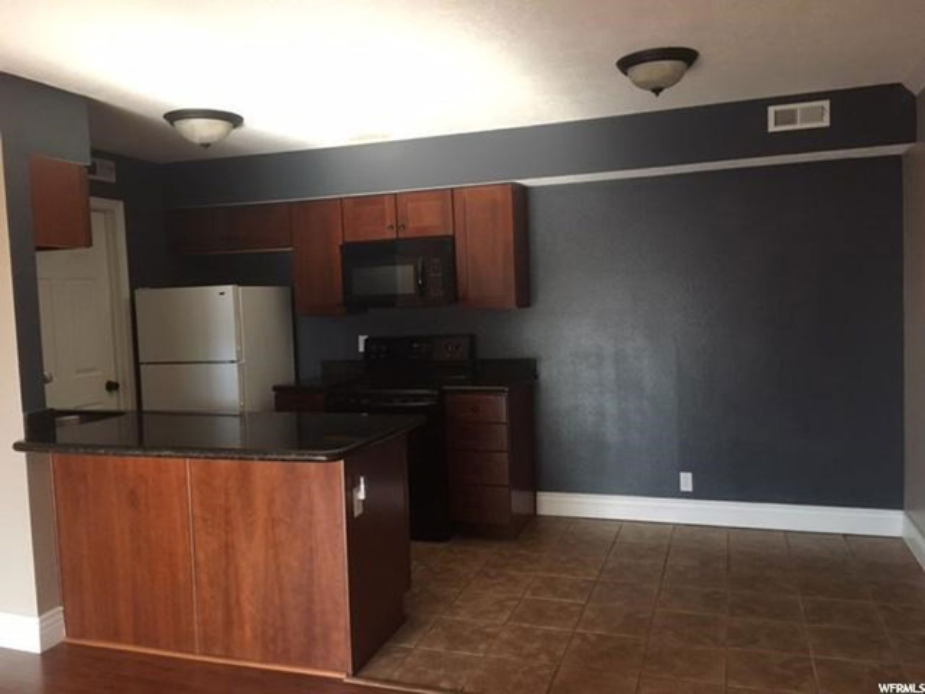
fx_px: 775
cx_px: 462
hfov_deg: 61.7
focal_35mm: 29
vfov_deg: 48.2
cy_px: 347
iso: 200
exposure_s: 1/30
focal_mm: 4.15
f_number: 2.2
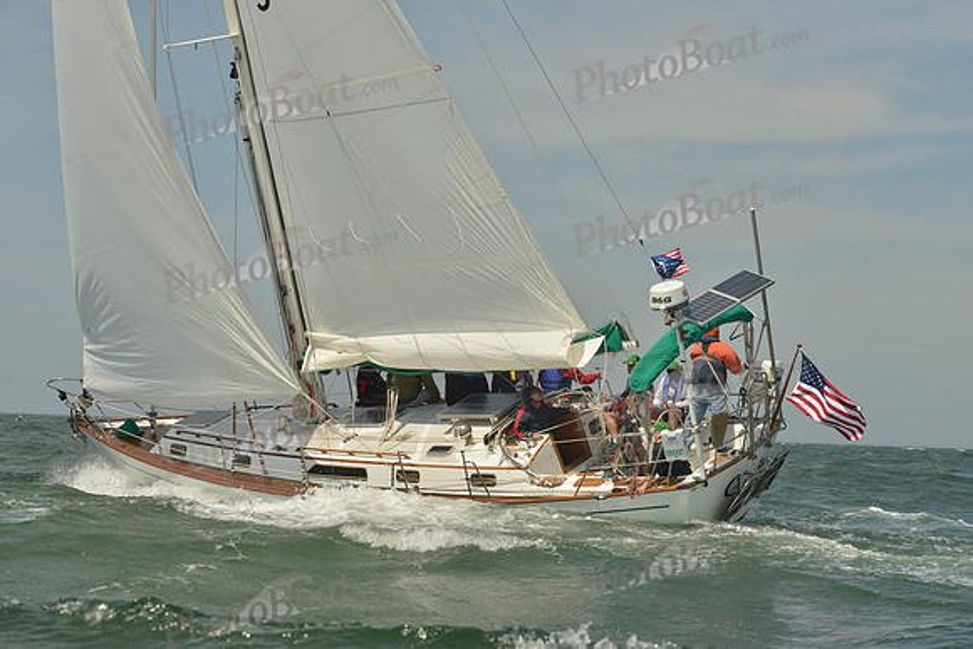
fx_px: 1892
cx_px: 486
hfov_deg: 28.8
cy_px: 324
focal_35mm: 70
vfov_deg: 19.5
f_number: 8
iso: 200
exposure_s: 1/1250
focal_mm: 70
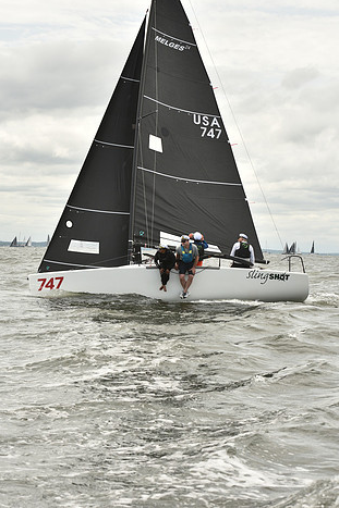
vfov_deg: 23.3
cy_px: 197
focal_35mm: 87
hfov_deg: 15.7
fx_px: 1230
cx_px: 149
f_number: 7.1
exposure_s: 1/800
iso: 250
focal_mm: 70
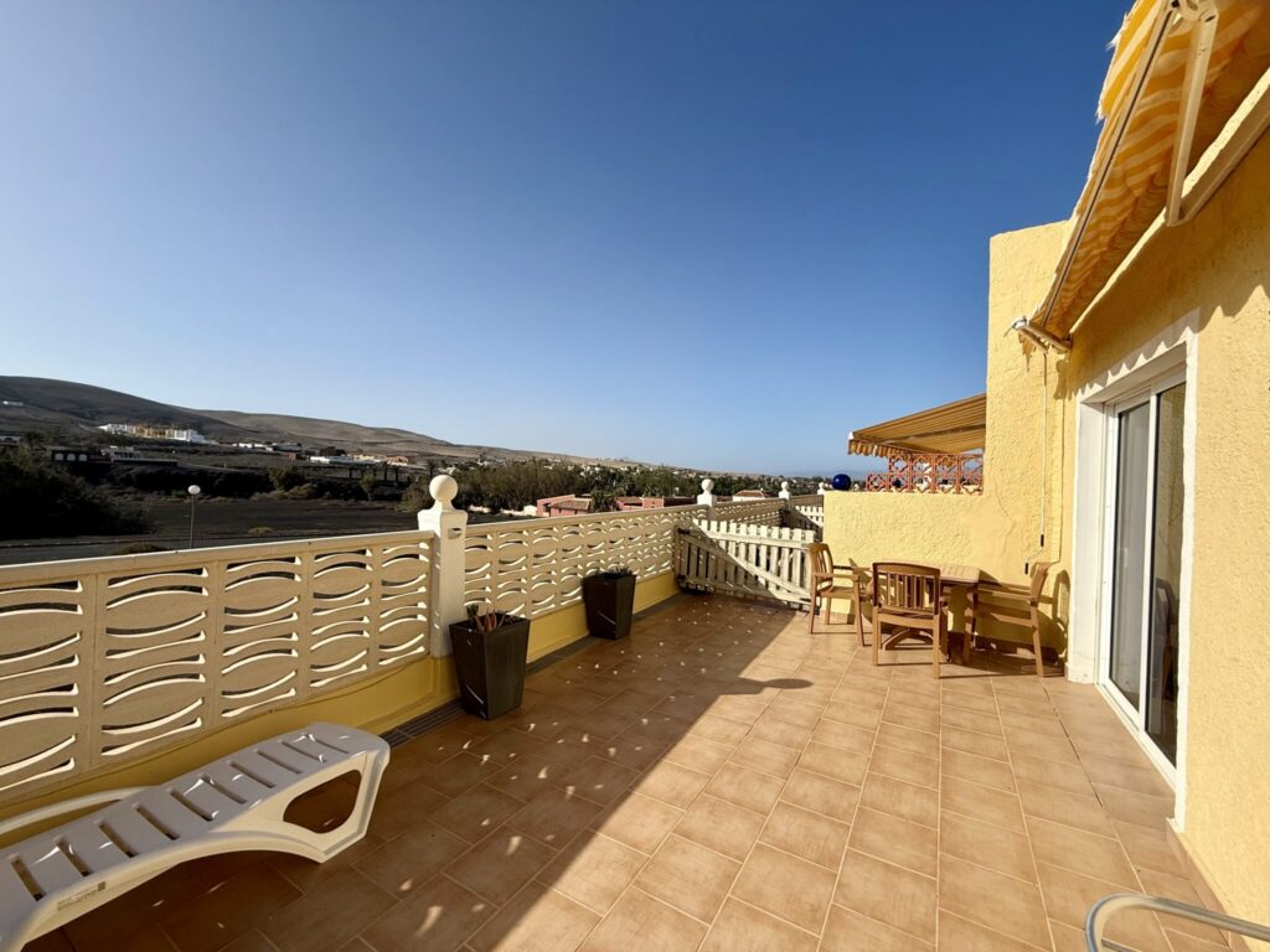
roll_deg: -1.8
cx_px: 635
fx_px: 514
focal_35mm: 14
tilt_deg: -0.2
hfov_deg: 102.1
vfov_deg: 85.7
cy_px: 476
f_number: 2.2
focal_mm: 2.22
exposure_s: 1/3460
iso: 50
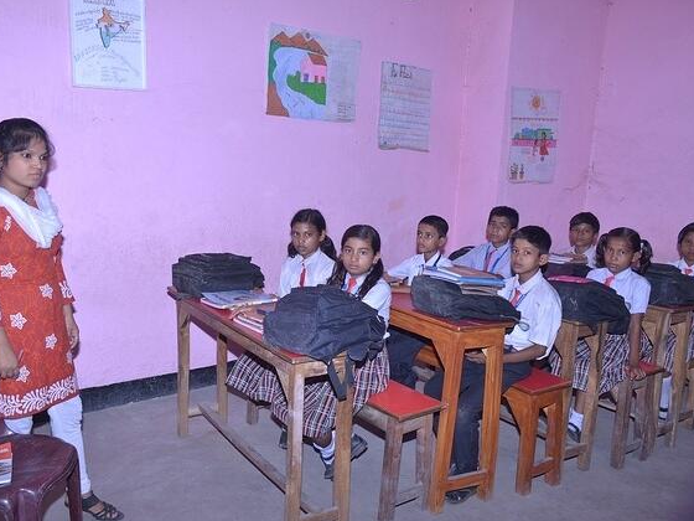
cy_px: 261
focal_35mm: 33
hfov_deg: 55.3
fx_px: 662
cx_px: 321
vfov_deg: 42.9
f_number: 6.3
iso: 400
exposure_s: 1/200
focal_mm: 20
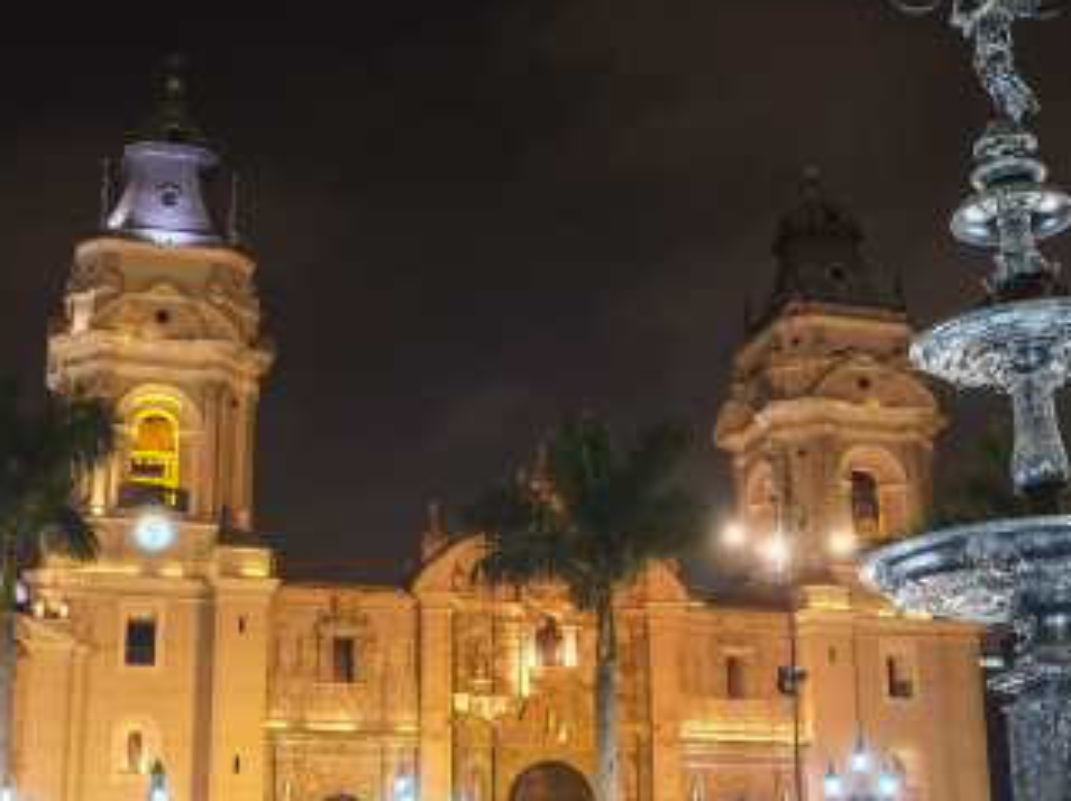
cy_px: 491
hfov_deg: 38.1
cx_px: 455
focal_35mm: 50
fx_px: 1546
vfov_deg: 29.0
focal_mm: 18
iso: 800
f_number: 4.5
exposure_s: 1/3
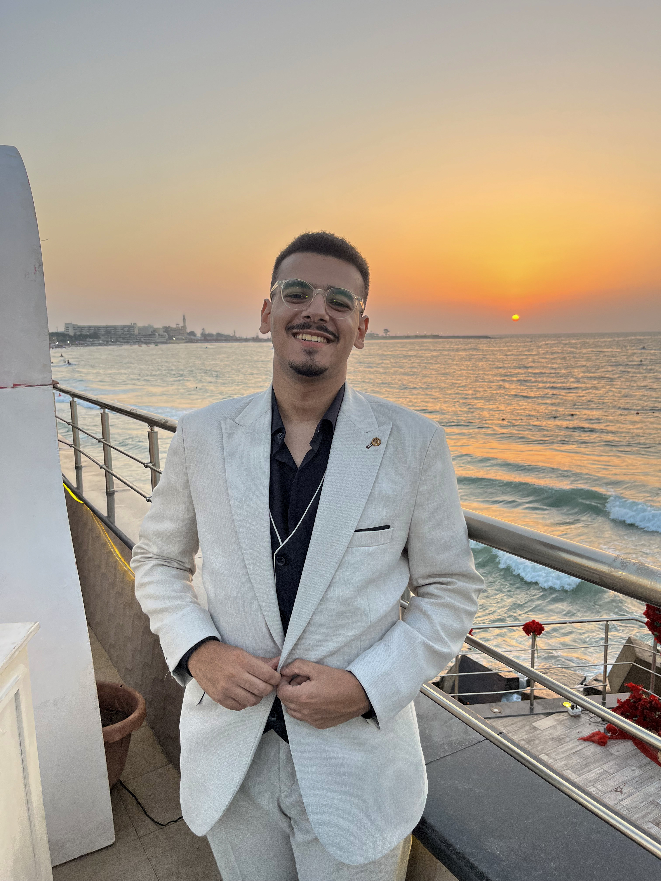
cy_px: 440
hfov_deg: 53.1
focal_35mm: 26
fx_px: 662
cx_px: 330
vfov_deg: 67.3
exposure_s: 1/246
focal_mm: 5.1
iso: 40
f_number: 1.6
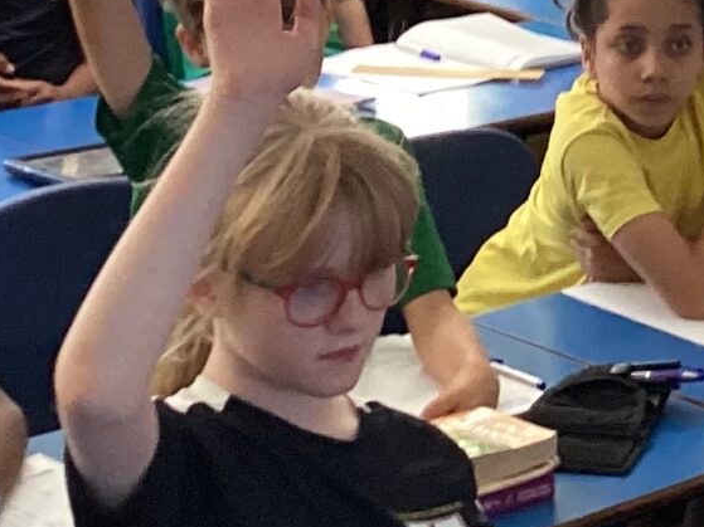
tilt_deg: -10.3
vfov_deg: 10.2
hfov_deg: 13.5
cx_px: 843
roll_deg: -2.5
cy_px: -138
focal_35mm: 142
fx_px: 2887
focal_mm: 3.3
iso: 125
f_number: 2.4
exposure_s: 1/50
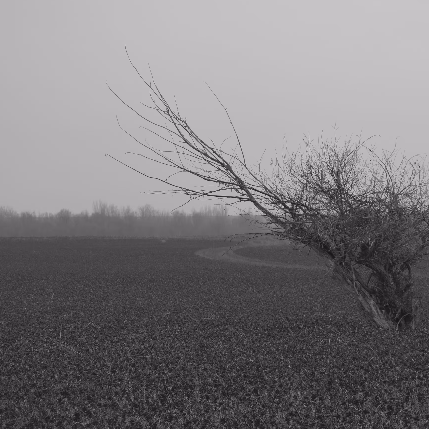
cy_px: 237
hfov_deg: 17.4
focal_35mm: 100
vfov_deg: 17.4
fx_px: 1398
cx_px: 260
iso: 200
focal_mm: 45
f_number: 7.1
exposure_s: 1/160
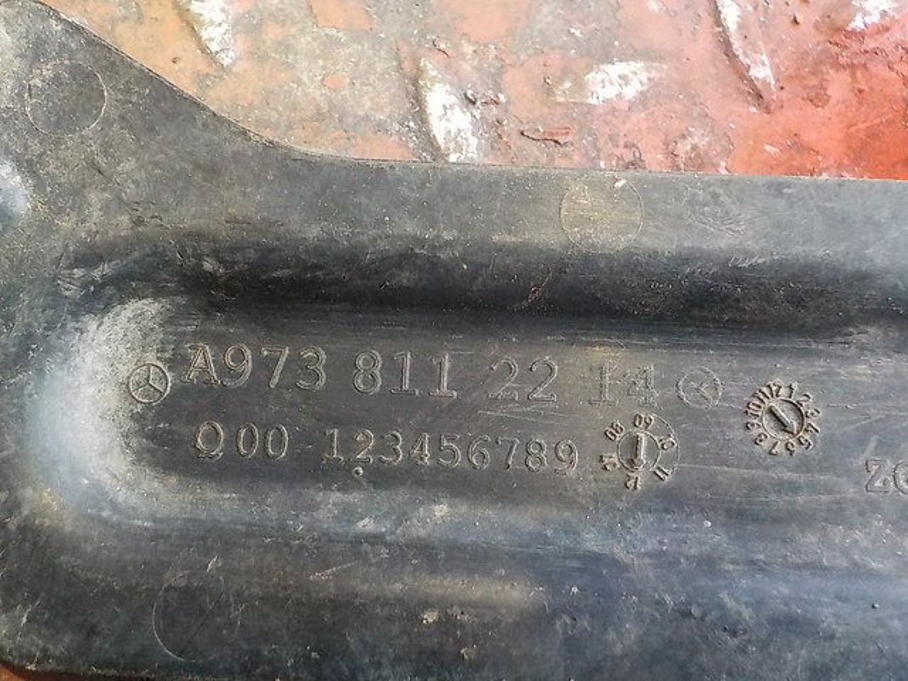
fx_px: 787
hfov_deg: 60.0
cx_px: 454
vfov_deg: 46.8
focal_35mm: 30
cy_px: 340
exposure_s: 1/50
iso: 800
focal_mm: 4.1
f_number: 3.3
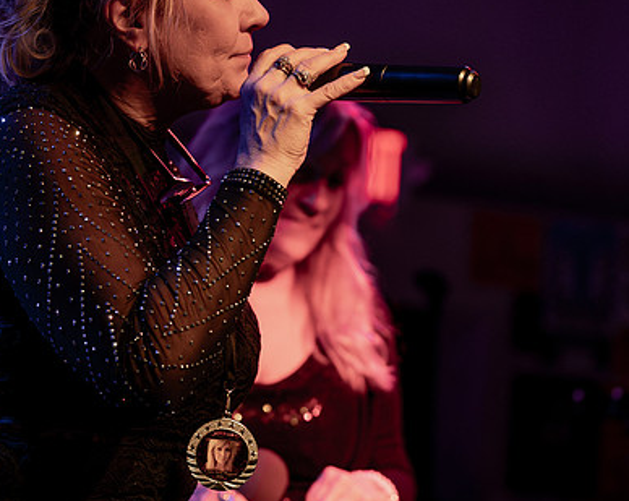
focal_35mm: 175
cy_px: 183
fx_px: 3252
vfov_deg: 8.8
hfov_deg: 11.0
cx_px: 367
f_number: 2.8
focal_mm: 89
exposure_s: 1/500
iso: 6400
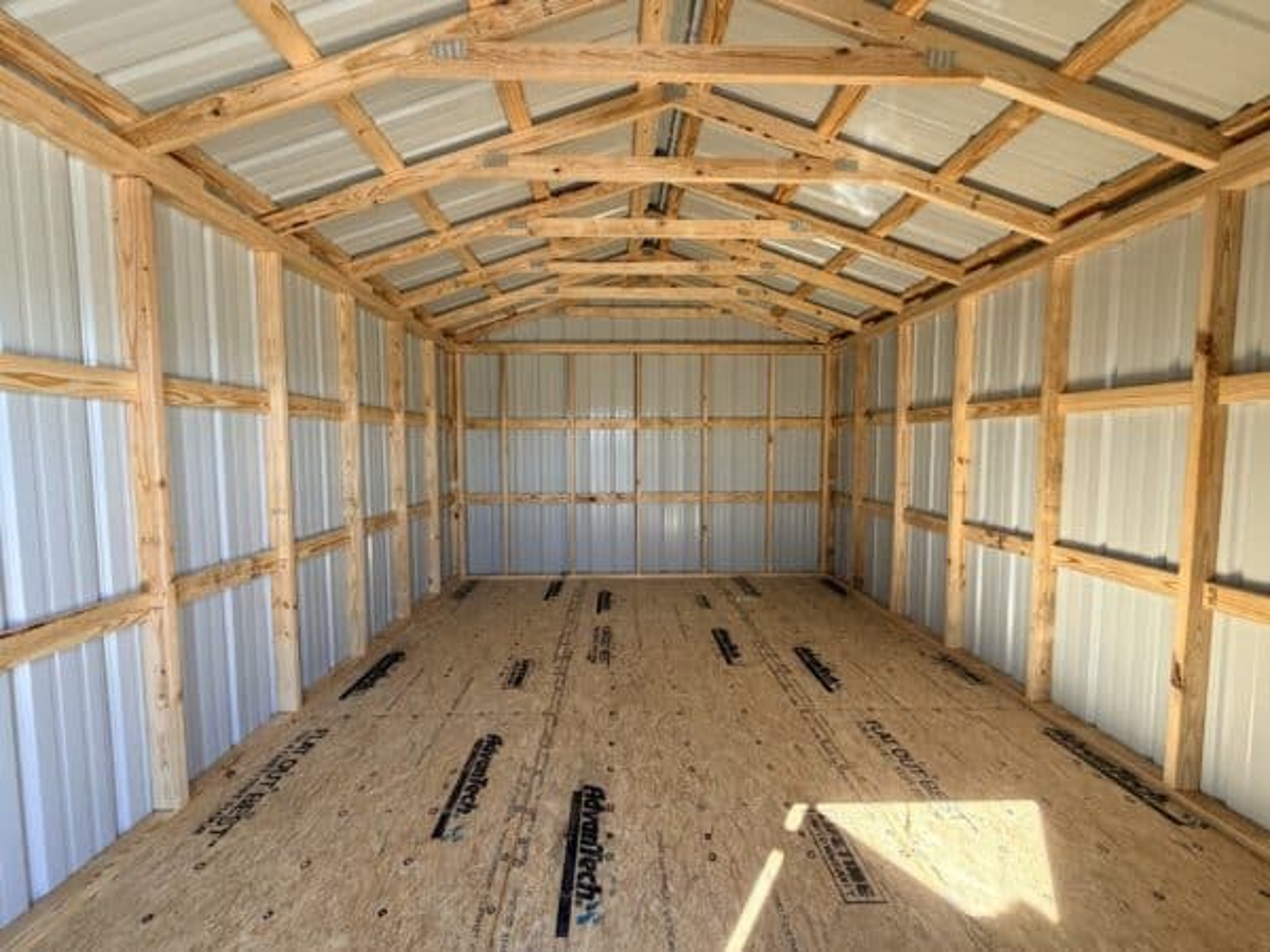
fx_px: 514
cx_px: 635
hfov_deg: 102.1
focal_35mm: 14
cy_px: 476
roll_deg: +0.4
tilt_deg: -2.3
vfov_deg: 85.7
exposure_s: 1/121
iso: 200
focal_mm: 2.22
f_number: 2.2
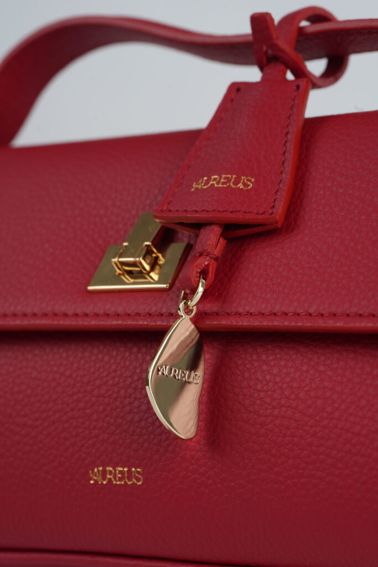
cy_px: 284
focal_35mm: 105
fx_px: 1653
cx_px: 189
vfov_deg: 19.5
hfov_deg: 13.0
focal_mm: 105
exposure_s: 1/3
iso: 100
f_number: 9
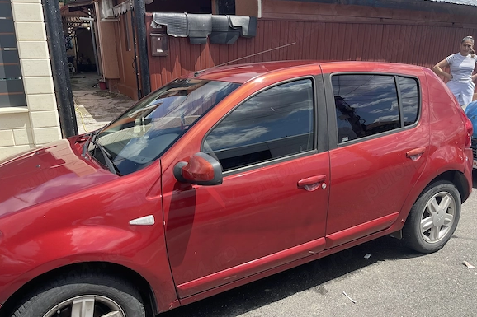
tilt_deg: -16.4
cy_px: 168
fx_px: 358
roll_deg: +0.1
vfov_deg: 47.9
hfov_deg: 67.4
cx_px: 242
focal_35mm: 27
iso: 32
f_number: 1.6
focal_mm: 5.1
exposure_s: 1/1534
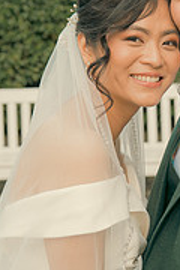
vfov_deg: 14.1
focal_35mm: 145
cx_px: 172
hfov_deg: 9.4
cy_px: 189
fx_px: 1087
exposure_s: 1/160
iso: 125
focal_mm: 39
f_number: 3.5
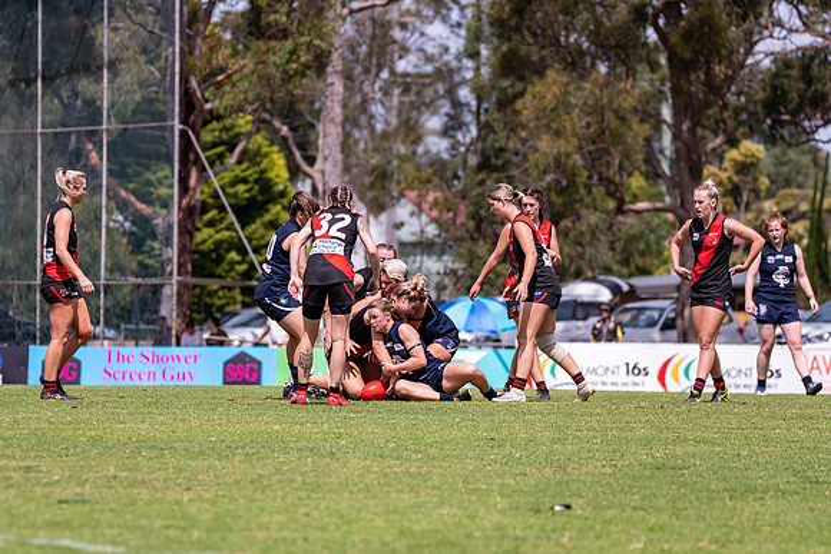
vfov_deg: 4.7
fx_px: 6764
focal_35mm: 293
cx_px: 366
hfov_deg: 7.0
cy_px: 310
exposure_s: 1/4000
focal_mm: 260
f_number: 6.3
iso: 800
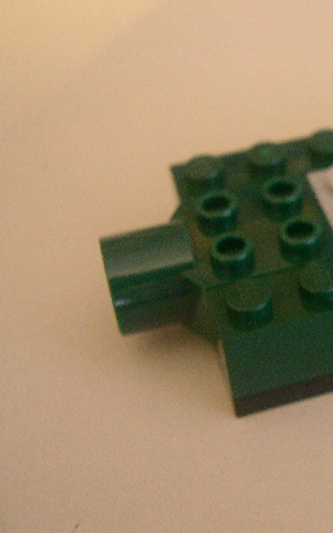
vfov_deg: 32.4
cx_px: 397
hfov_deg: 19.5
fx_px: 914
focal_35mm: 63
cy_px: 223
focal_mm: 8
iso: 400
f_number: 2.8
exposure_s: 1/1.9
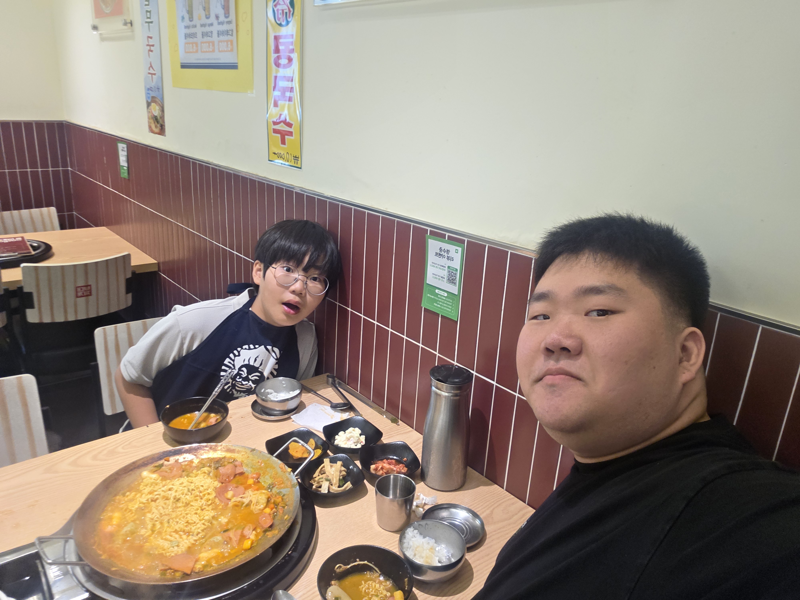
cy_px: 300
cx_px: 400
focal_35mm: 25
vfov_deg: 54.9
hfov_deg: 69.4
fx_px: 578
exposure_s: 1/60.2
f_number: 2.2
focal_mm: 3.3
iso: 250
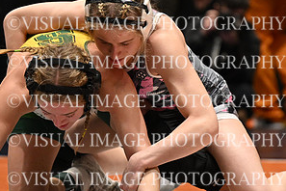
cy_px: 82
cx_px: 146
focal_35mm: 365
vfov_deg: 3.8
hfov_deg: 5.6
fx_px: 2899
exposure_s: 1/767
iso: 2200
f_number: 2.8
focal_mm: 125
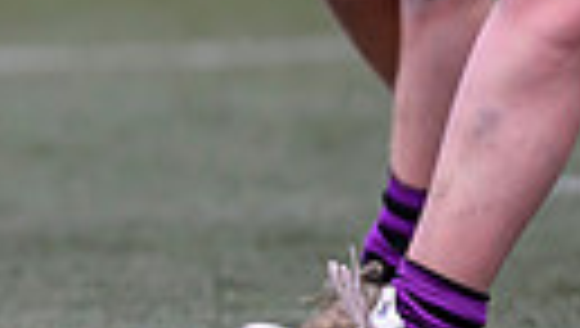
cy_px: -33
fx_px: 36040
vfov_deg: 0.5
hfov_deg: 0.9
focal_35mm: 2340
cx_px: -903
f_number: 3.2
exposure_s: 1/1600
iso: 500
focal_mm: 400
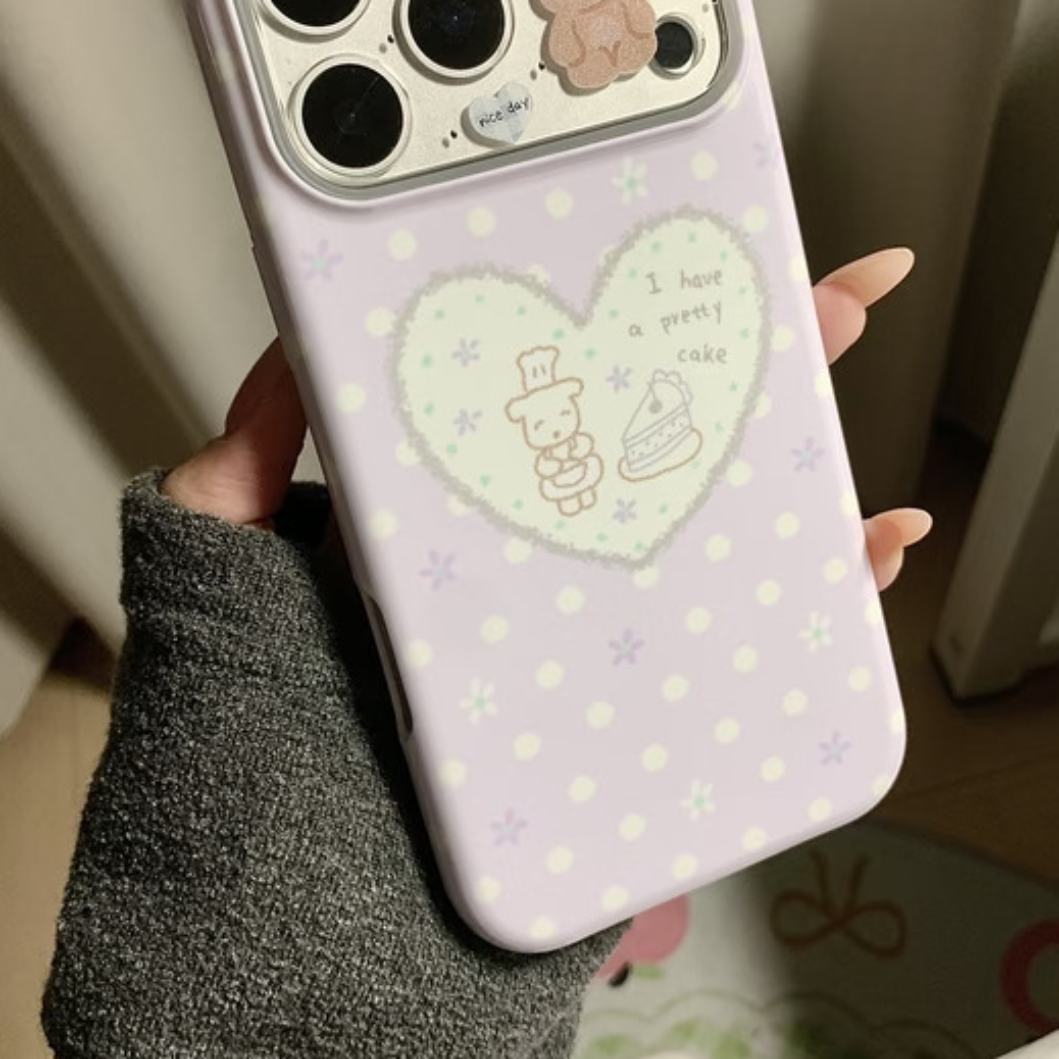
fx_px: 1177
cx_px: 541
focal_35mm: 34
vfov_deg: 48.2
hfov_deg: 48.4
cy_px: 441
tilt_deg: -55.5
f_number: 1.8
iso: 100
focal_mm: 4.25
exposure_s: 1/62
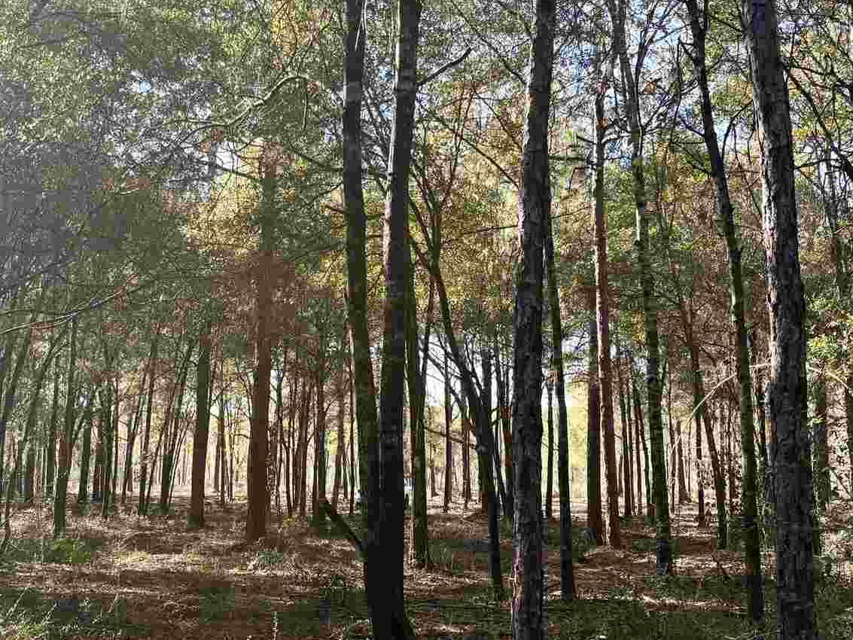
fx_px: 1158
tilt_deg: +7.9
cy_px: 262
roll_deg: +0.9
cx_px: 331
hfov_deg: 40.2
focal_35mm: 47
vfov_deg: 30.8
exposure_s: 1/354
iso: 50
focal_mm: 5.96
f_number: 1.6
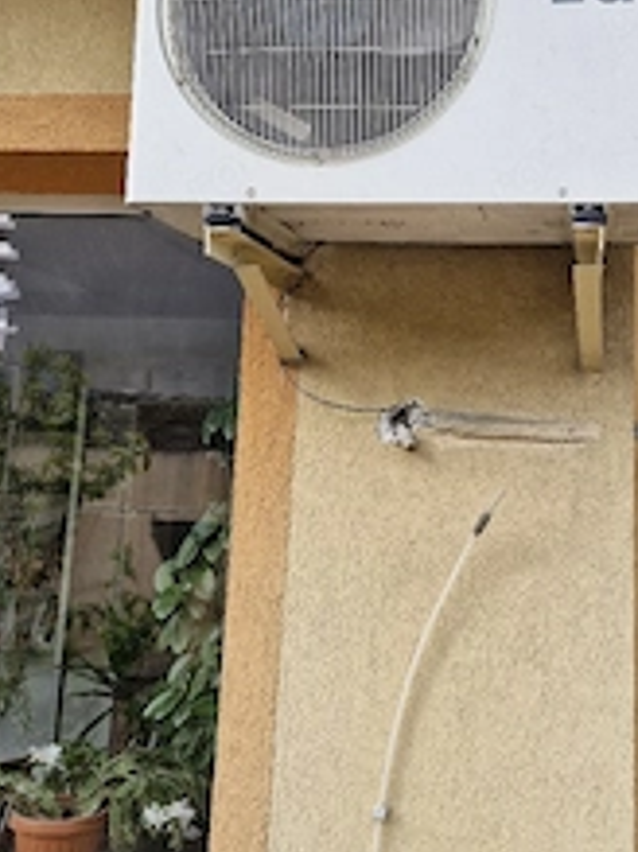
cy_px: 296
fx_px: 1033
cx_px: 498
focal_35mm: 42
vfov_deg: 44.3
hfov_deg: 33.5
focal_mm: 5.54
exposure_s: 1/588
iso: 50
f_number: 1.8
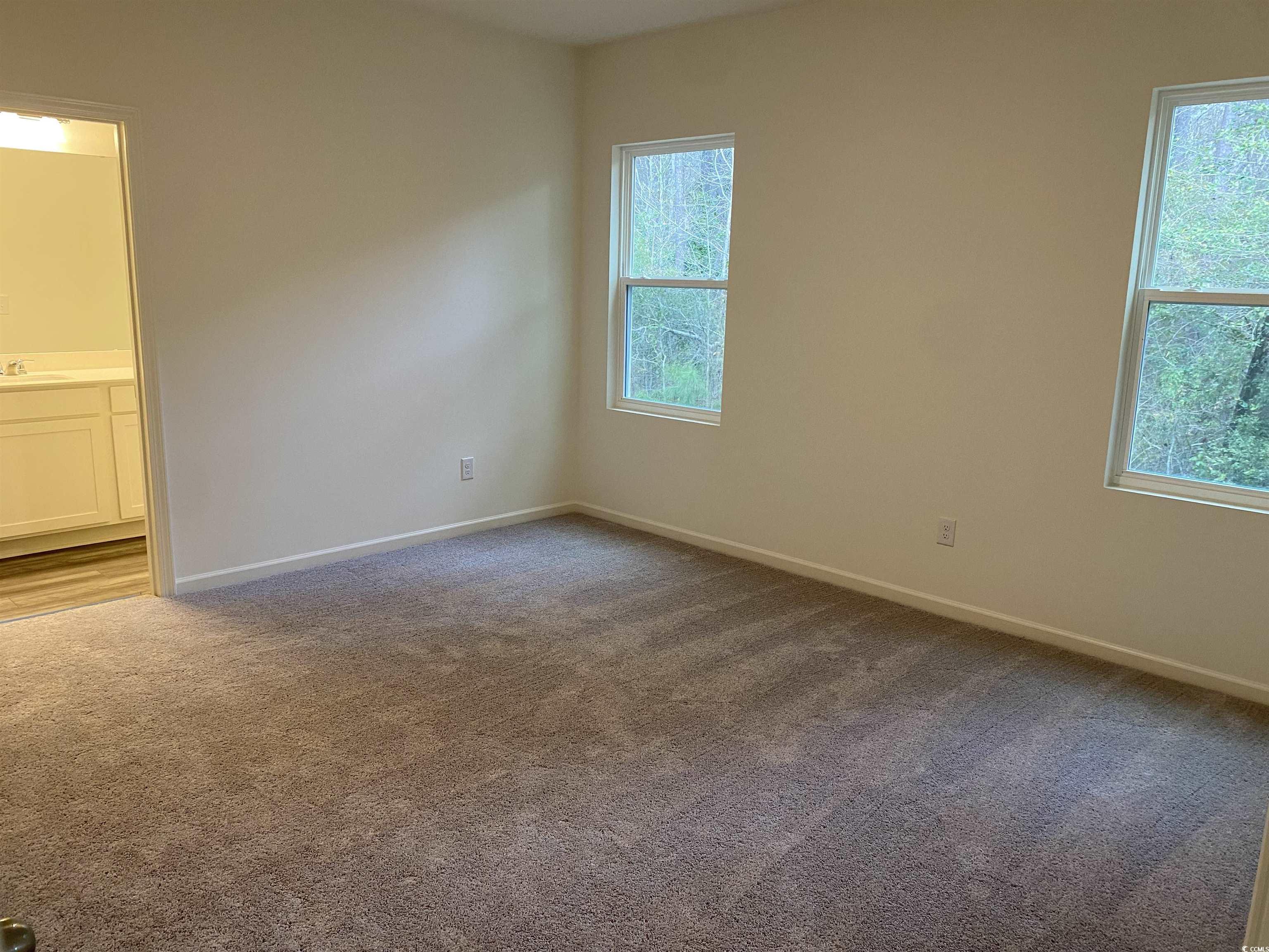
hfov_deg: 67.3
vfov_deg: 53.1
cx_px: 634
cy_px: 476
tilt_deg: -12.1
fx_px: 953
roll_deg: -1.6
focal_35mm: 26
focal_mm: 4.25
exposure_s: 1/60
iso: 160
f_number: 1.8
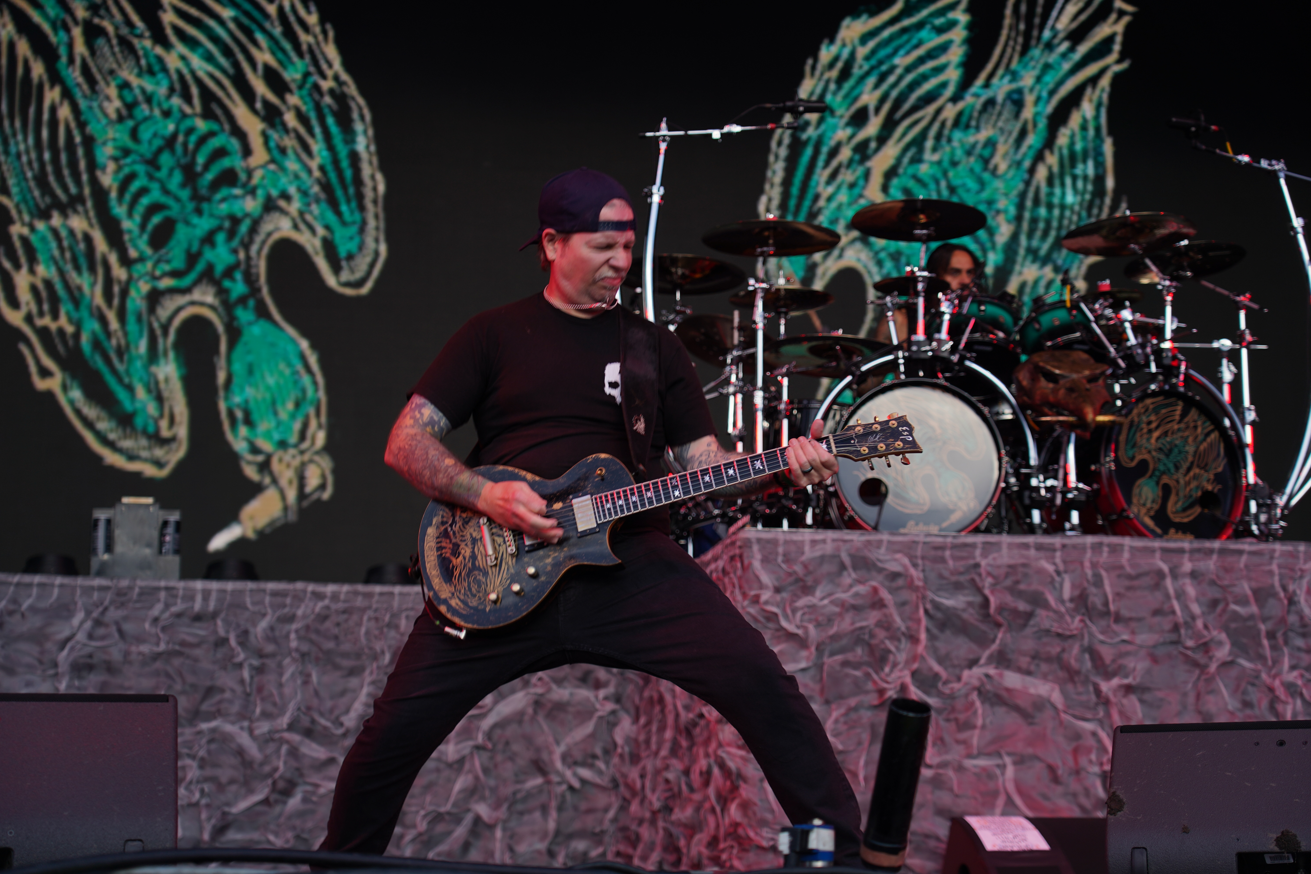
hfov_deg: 30.1
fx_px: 2440
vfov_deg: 20.3
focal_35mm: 67
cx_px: 656
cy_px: 437
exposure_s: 1/125
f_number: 4
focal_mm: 67
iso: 125
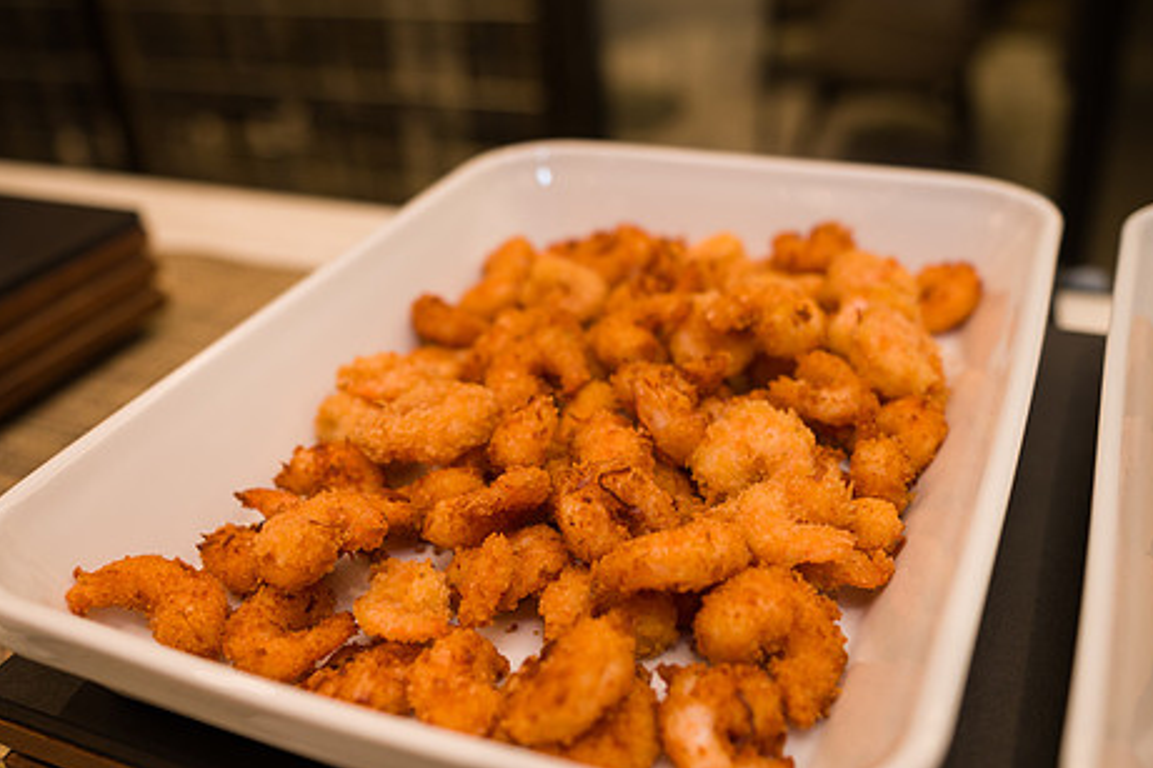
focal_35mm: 39
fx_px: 1249
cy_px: 438
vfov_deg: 34.1
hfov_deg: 49.6
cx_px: 575
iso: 400
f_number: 3.2
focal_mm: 31
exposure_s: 1/200
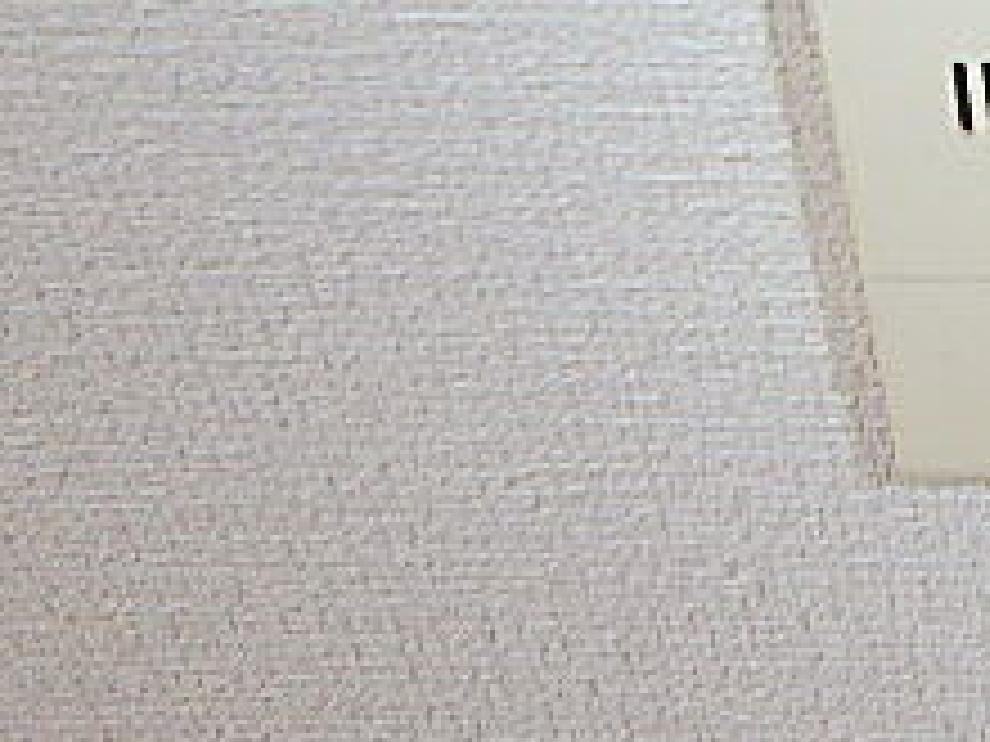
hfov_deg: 26.2
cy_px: -153
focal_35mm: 61
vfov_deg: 22.2
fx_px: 1745
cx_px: 1336
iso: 125
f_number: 3.5
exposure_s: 1/80
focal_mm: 3.7
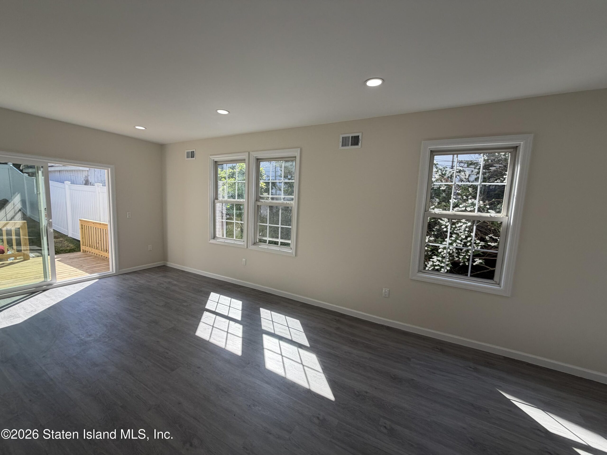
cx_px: 304
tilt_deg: -6.7
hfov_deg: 102.1
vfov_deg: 85.7
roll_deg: -2.3
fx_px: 245
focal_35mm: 14
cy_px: 228
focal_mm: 2.22
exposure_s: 1/419
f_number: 2.2
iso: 64
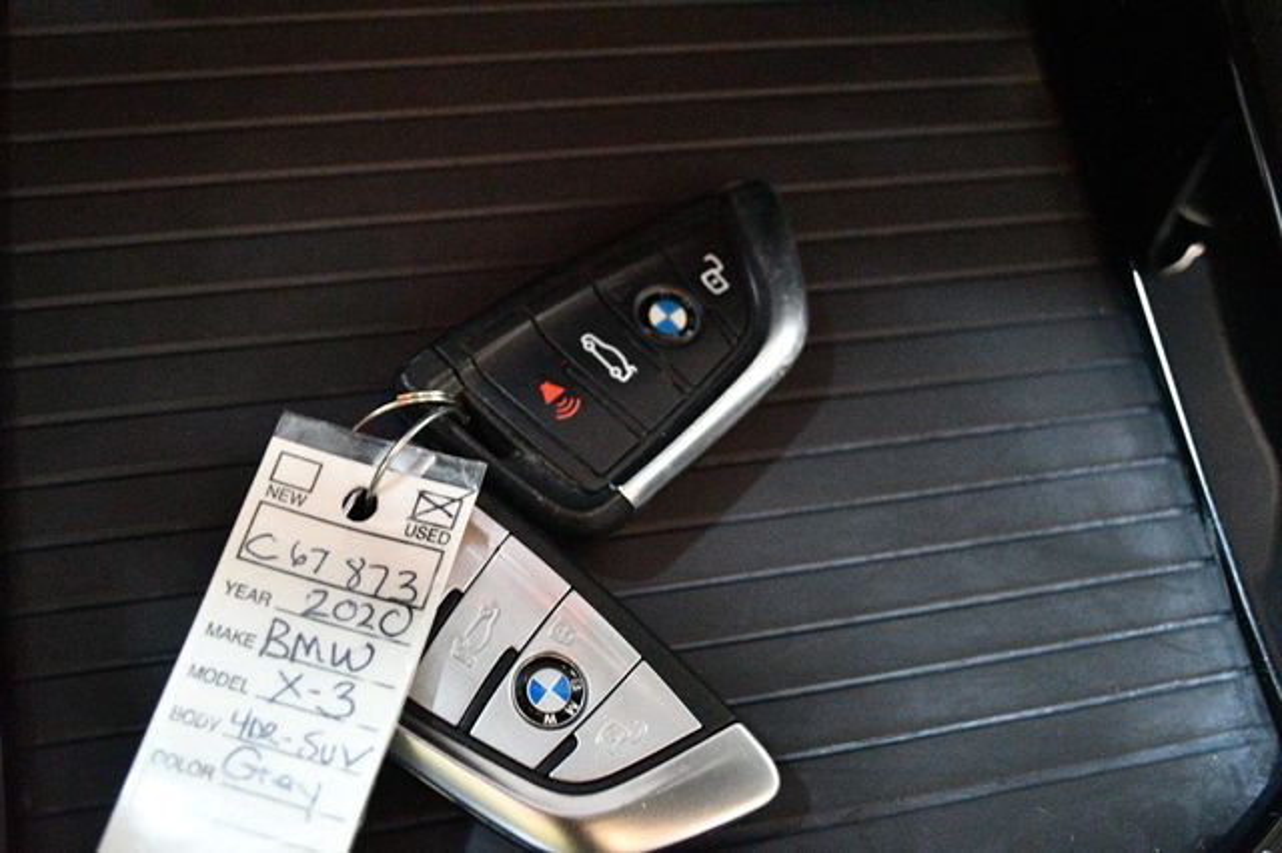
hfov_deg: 49.6
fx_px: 1388
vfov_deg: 34.2
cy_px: 426
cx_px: 641
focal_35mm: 39
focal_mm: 26
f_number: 4.2
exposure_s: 1/15
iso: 12800
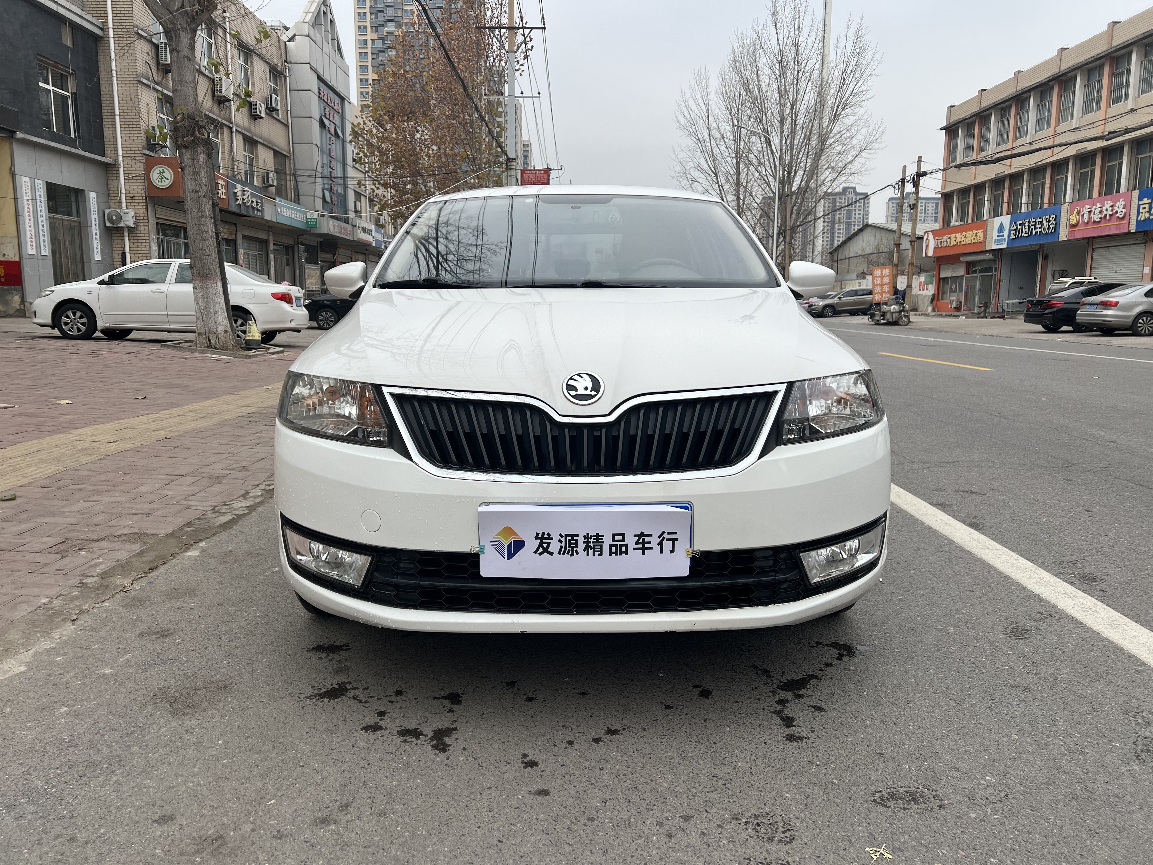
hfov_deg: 67.3
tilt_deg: -8.7
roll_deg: -0.5
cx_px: 576
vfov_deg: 53.1
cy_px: 432
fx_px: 866
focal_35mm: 26
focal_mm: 5.7
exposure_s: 1/1100
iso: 50
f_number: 1.5
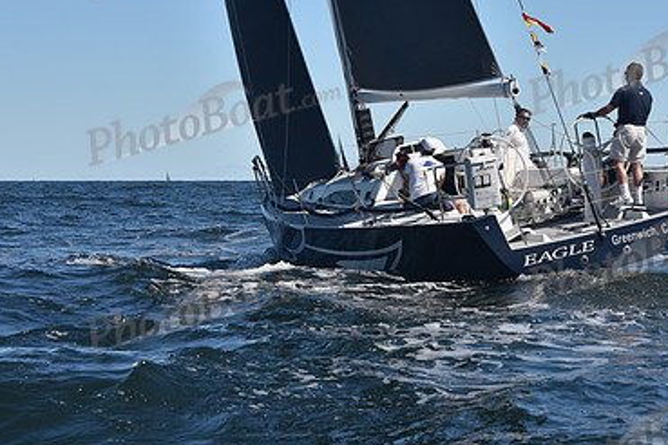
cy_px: 187
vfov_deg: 12.4
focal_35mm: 110
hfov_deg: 18.5
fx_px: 2041
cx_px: 436
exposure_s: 1/800
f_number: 6.3
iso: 200
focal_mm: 70
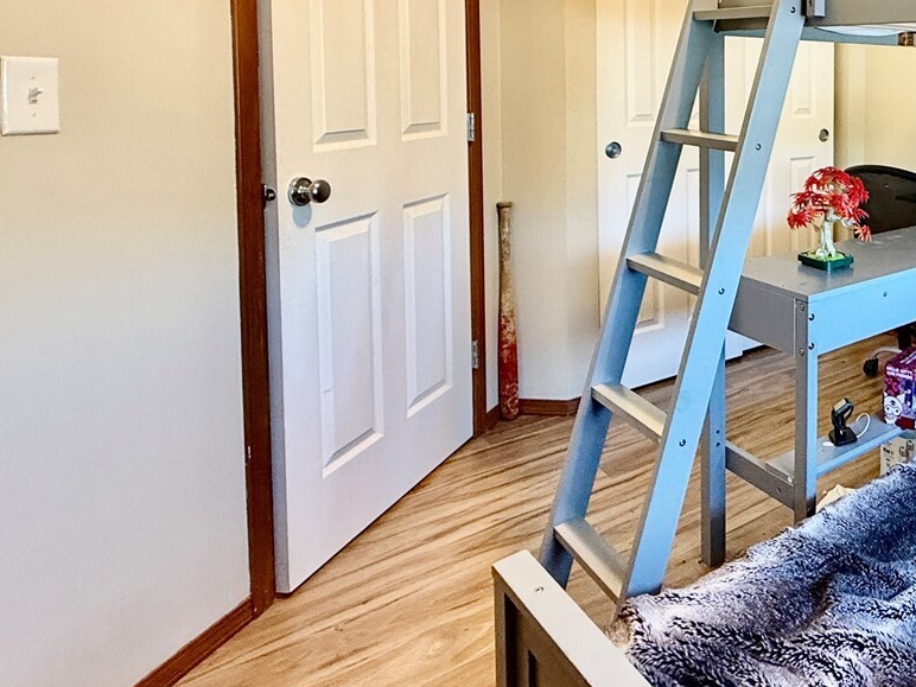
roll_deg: -1.9
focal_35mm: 29
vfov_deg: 45.3
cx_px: 908
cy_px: 119
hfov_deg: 50.4
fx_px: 767
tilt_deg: -3.9
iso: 320
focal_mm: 2.22
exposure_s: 1/60
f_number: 2.2
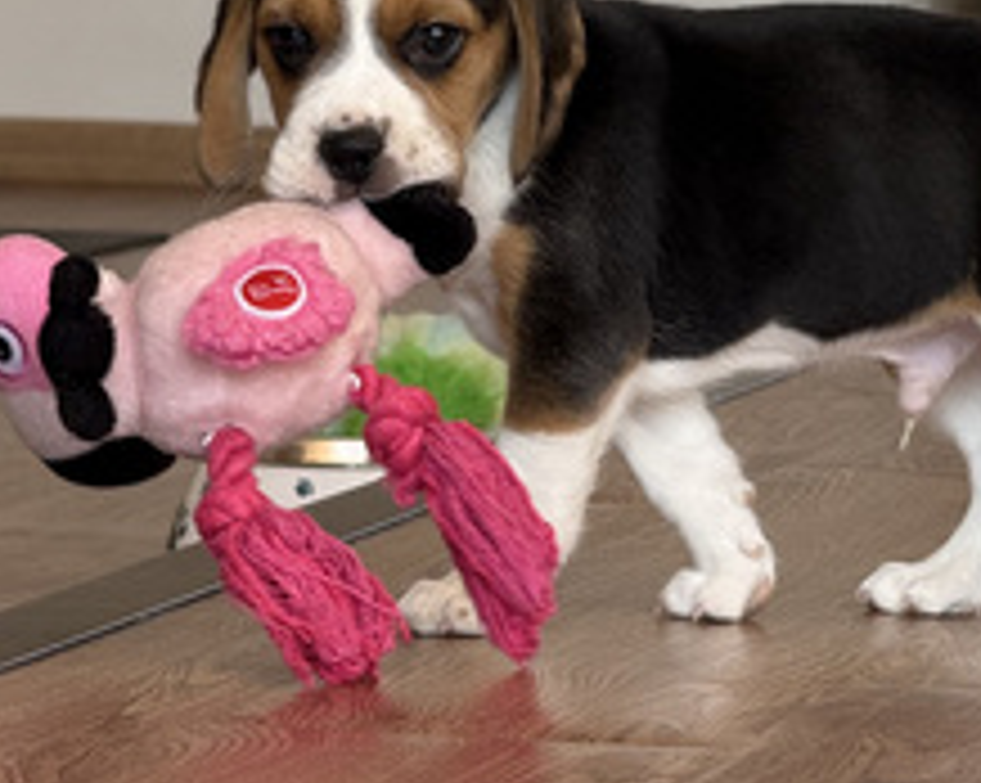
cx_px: 551
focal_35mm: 269
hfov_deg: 7.2
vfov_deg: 5.7
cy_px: 27
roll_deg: -0.6
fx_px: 7803
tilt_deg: -1.5
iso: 80
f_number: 2.8
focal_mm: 15.66
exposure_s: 1/99
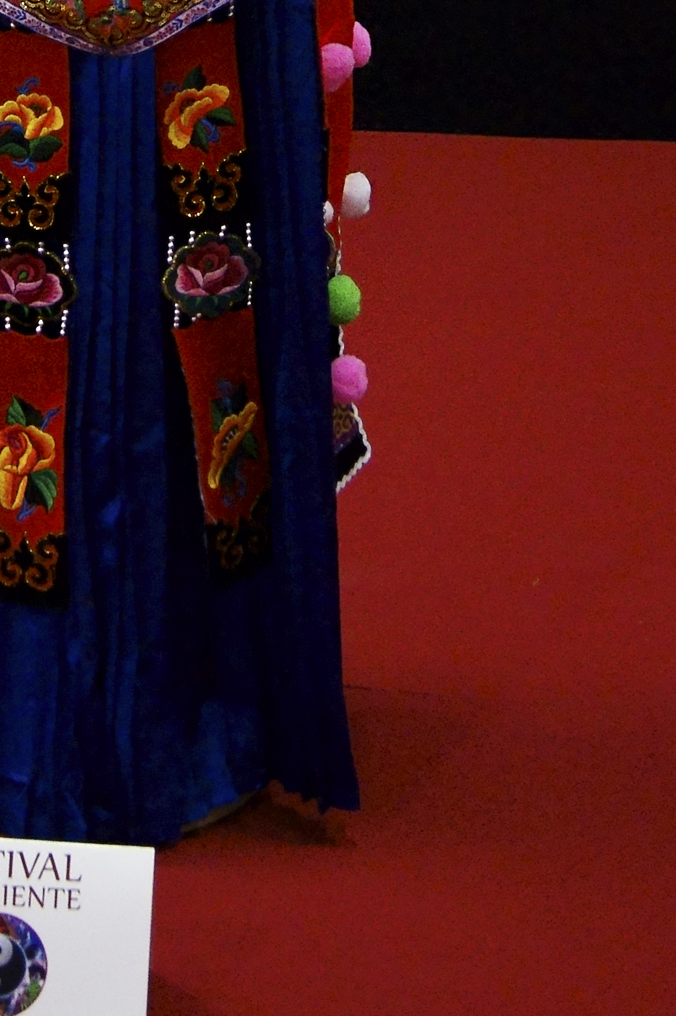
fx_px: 2650
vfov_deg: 20.7
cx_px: 127
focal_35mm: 94
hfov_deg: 14.4
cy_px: -78
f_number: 4
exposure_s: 1/50
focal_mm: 26
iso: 800
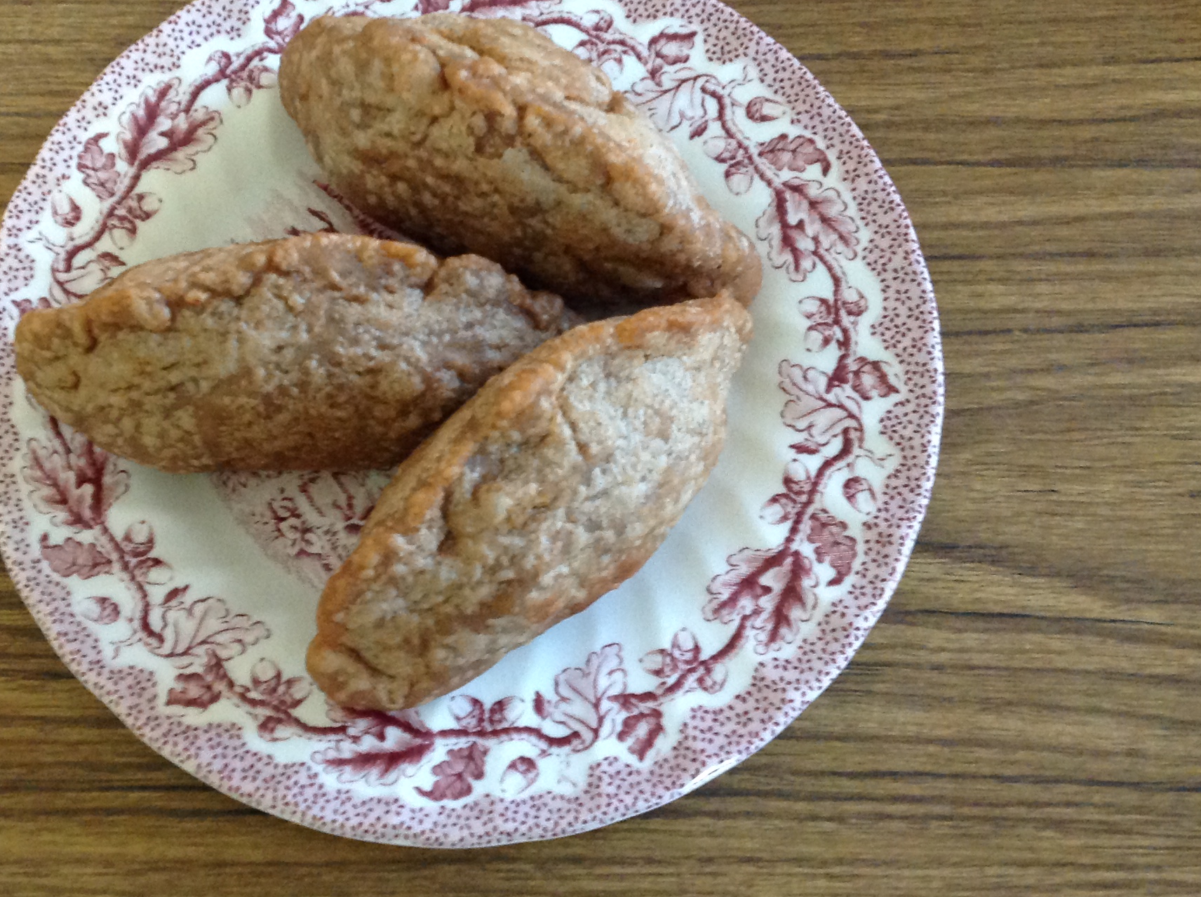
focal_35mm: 53
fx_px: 1836
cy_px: 375
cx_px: 432
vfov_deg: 27.4
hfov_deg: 36.0
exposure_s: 1/15
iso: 320
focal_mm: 4.28
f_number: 2.4
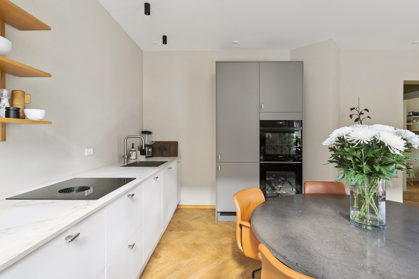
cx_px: 210
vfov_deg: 67.8
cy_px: 140
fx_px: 208
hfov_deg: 90.5
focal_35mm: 18
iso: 400
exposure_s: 1/10
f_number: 7.1
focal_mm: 11.9
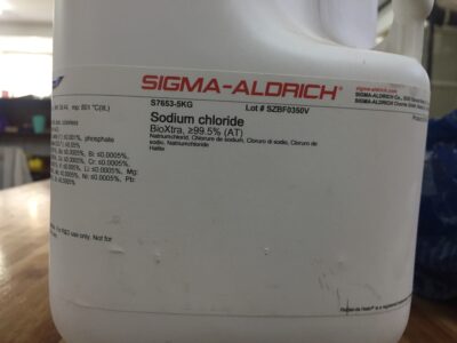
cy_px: 172
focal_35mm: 29
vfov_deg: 48.2
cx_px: 228
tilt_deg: -3.8
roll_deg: -2.6
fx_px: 383
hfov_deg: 61.7
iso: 80
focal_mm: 4.15
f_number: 2.2
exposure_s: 1/33
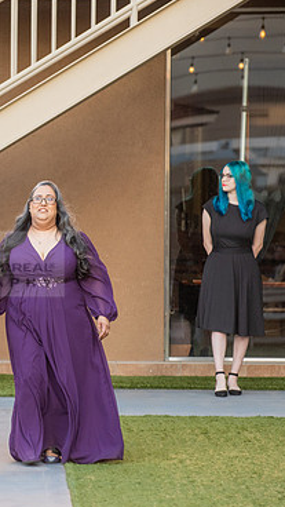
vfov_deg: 7.1
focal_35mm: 302
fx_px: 4057
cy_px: 264
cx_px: -52
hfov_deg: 4.0
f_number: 4
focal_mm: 180
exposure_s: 1/320
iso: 800
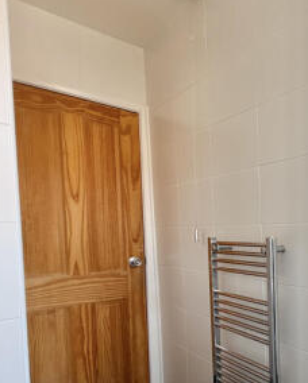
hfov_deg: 40.9
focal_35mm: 28
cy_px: 246
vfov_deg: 61.1
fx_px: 318
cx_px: 342
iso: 125
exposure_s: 1/121
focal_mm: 2.22
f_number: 2.2
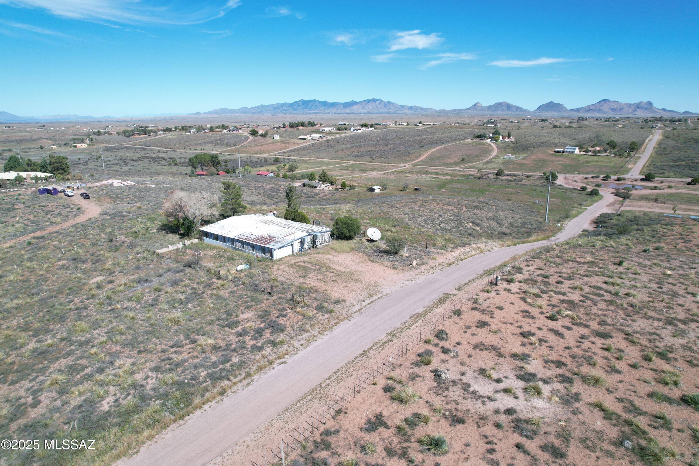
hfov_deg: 78.6
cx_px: 350
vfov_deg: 57.2
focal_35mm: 22
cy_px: 233
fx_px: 427
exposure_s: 1/1600
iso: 100
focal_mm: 8.38
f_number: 2.8
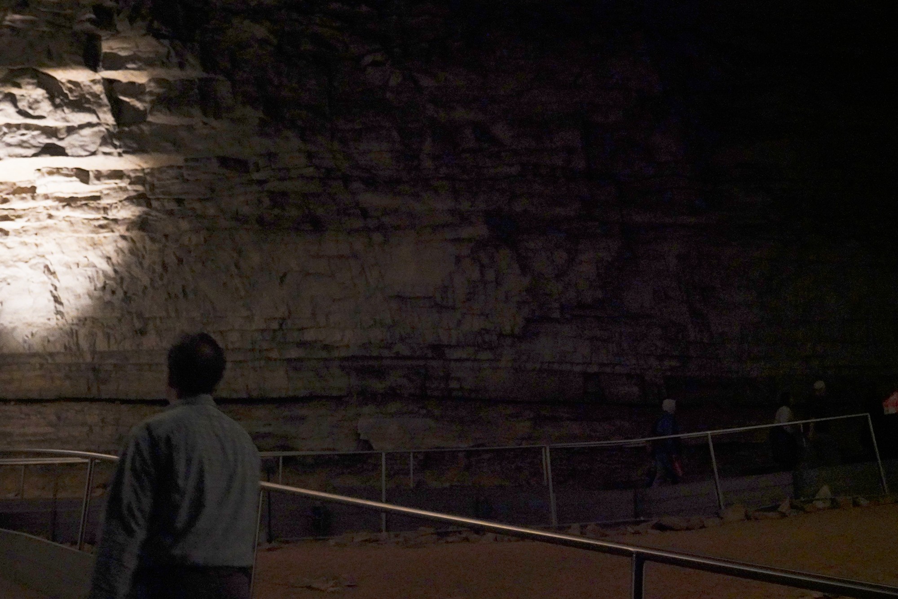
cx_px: 449
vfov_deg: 41.1
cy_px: 300
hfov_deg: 58.7
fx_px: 798
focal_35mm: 32
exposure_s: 1/60
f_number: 5.6
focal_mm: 32
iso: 12800
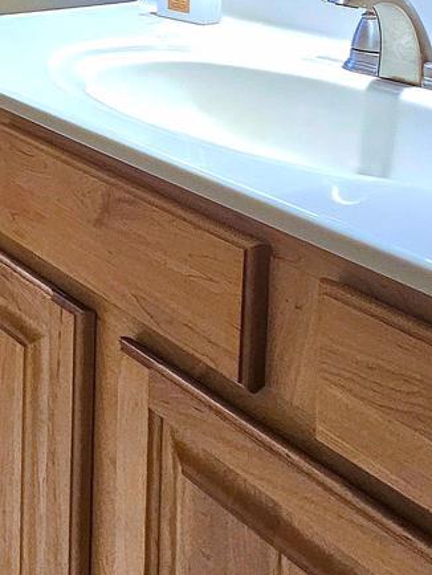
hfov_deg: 22.4
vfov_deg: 32.3
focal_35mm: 46
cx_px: -297
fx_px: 765
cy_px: -152
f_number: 2.2
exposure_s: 1/60.2
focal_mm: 2.2
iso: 125
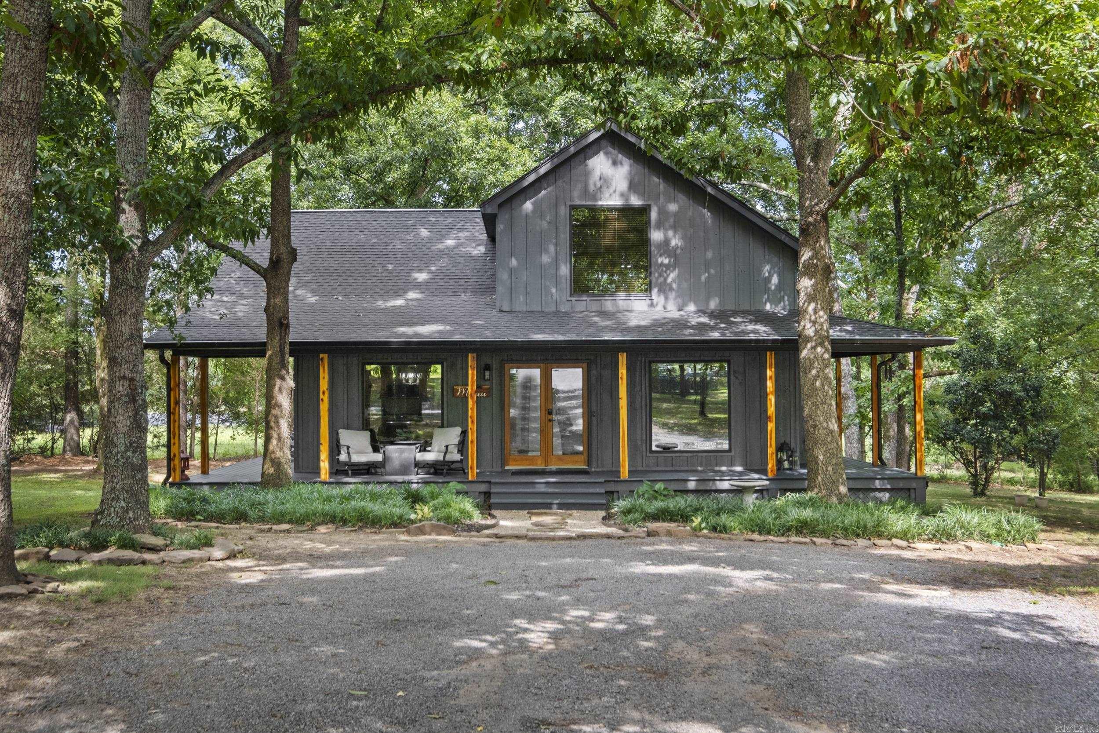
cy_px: 366
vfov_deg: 36.9
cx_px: 550
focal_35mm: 36
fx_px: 1099
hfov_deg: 53.1
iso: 400
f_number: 9
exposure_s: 1/60
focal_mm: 24
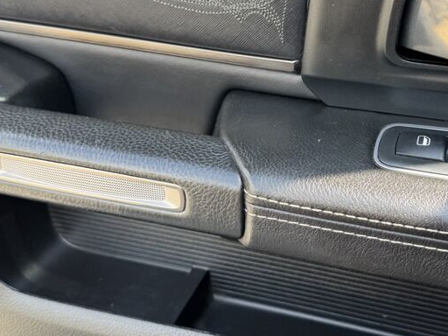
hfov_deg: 39.2
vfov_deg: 30.2
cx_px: 297
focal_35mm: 48
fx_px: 621
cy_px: 130
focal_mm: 6.76
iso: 80
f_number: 1.78
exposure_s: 1/121
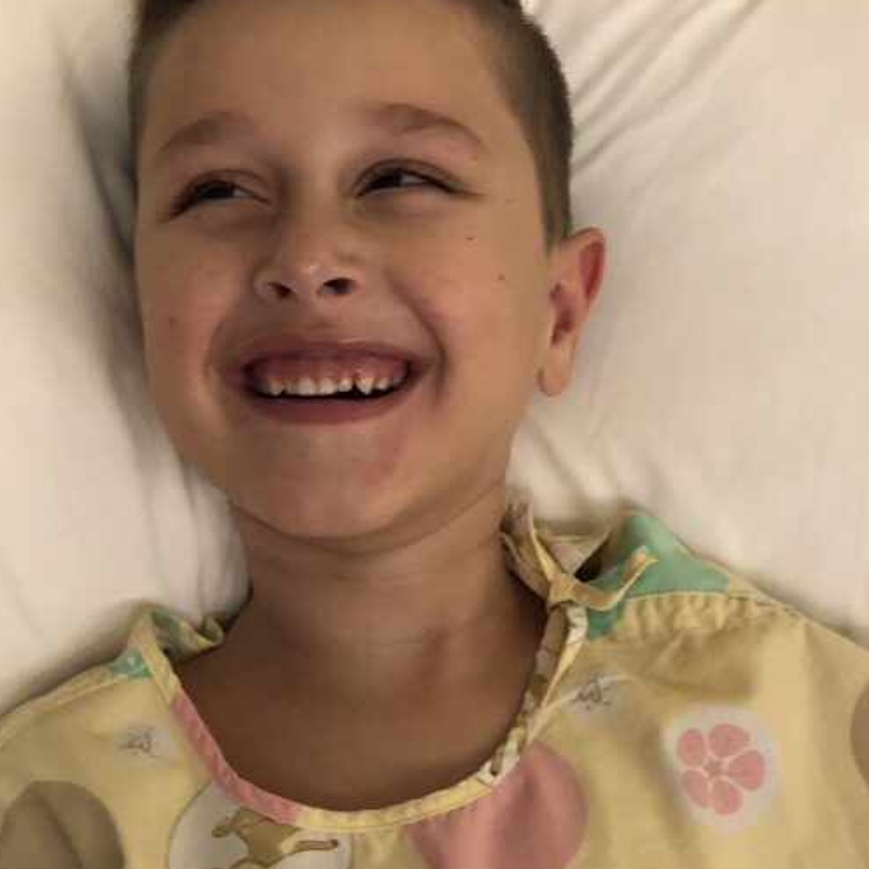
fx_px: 1448
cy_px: 601
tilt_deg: -70.7
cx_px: 365
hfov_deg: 33.3
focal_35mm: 51
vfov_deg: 33.0
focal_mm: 3.99
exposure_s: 1/14
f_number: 1.8
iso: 100
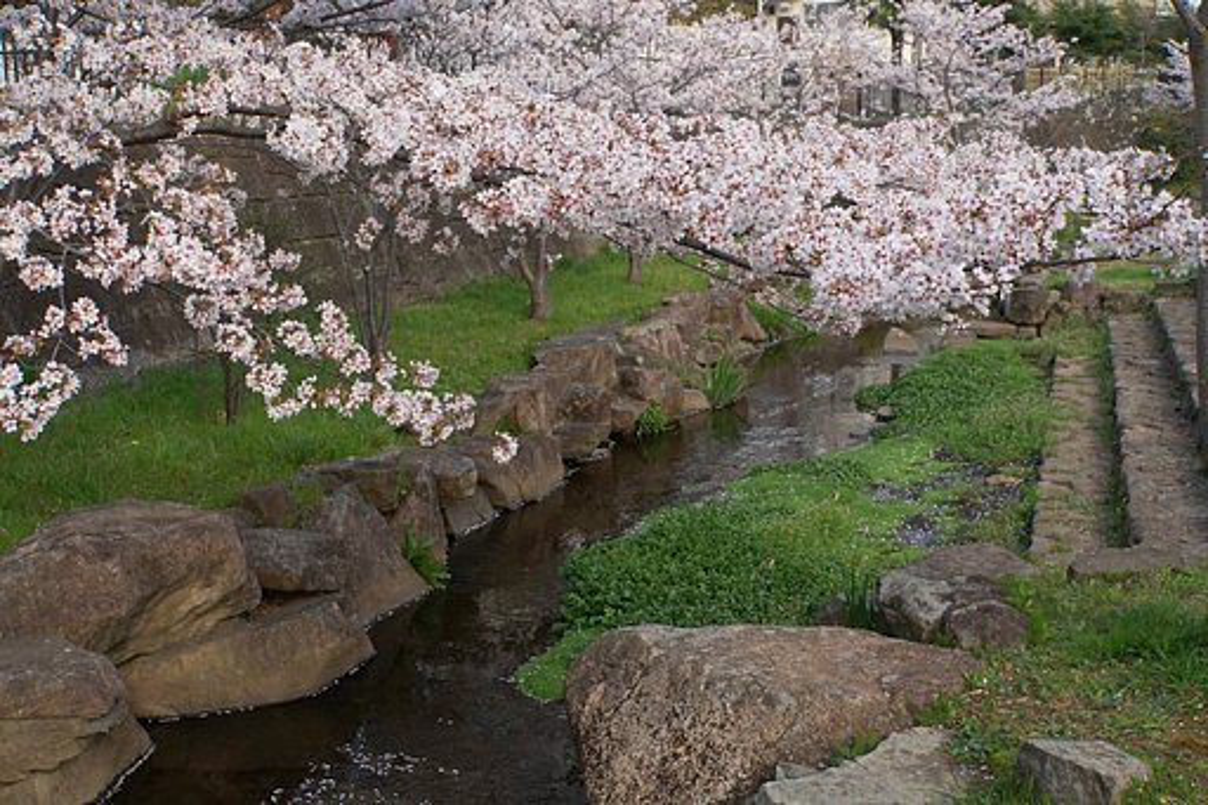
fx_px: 1560
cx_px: 604
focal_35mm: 46
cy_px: 402
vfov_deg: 28.9
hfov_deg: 42.3
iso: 800
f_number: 8
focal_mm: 31
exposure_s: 1/800
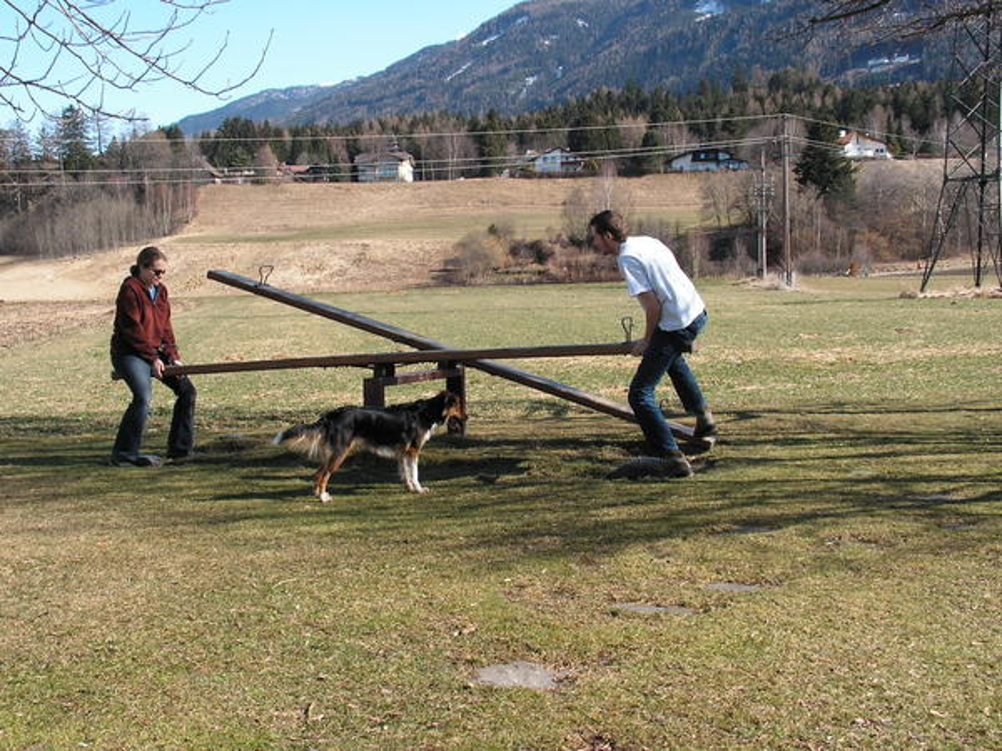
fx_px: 1389
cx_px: 501
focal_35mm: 48
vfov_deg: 30.3
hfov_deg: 39.7
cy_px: 376
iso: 50
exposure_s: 1/200
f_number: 4.8
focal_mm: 8.1
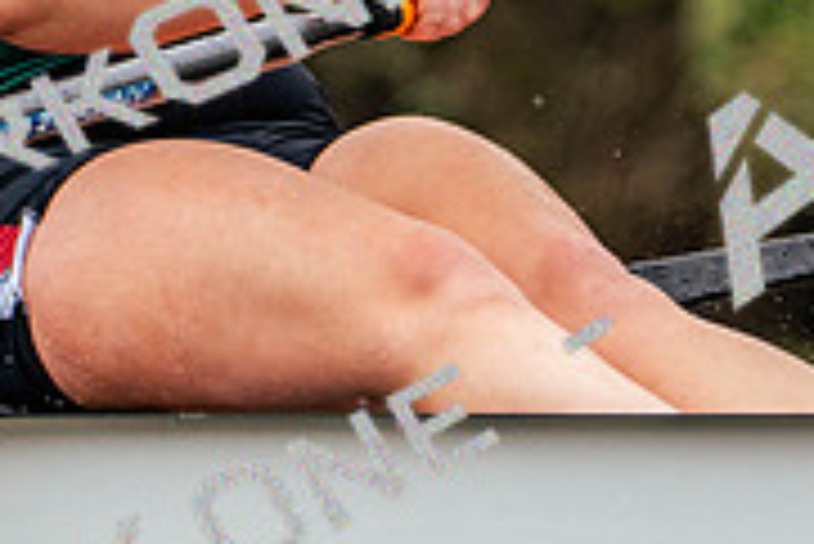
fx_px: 23624
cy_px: -119
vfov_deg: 1.3
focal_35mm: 1044
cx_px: 324
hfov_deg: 2.0
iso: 2000
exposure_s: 1/2000
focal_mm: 326
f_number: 6.3
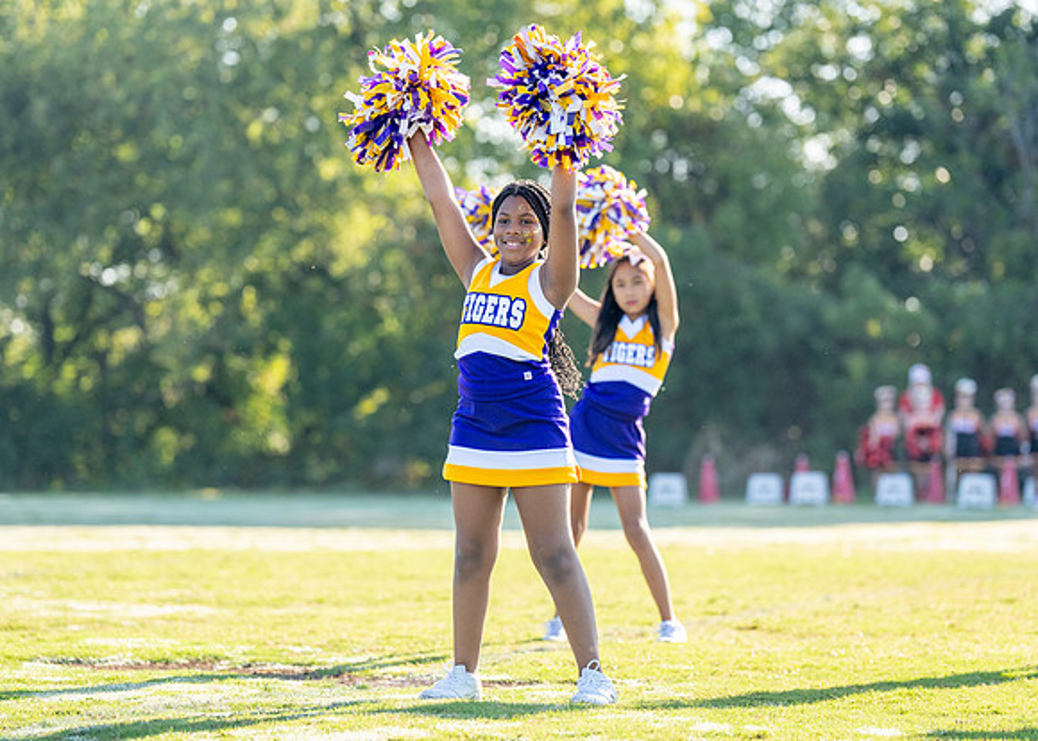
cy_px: 379
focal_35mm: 148
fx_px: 4362
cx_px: 520
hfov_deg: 13.6
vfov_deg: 9.7
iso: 400
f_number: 2.8
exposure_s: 1/2000
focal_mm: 129
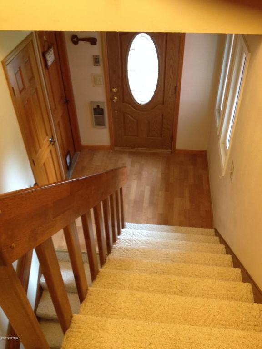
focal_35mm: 35
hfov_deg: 40.7
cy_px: 174
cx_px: 131
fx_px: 353
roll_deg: +3.1
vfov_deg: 52.6
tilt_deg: -41.6
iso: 125
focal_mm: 4.28
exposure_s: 1/20
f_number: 2.4
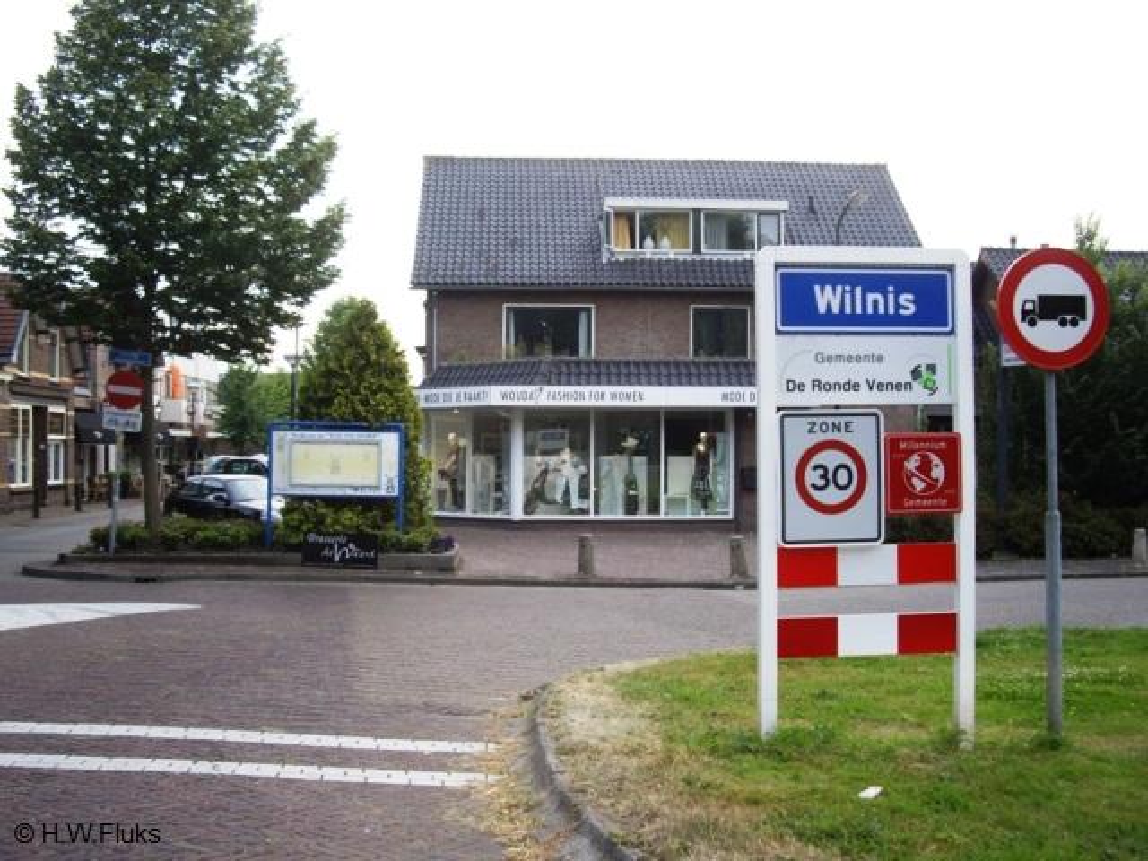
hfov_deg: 49.0
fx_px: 1260
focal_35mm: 38
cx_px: 574
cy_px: 430
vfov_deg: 37.7
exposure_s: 1/160
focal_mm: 7.9
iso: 100
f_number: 2.8
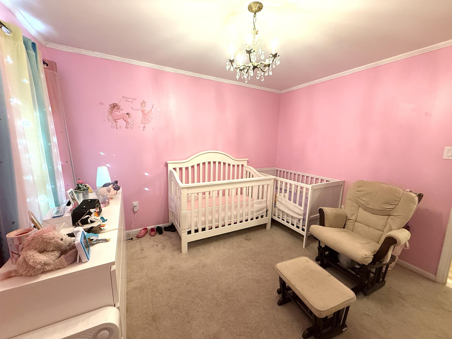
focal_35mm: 14
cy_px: 170
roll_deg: -1.2
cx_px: 226
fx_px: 183
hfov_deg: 102.1
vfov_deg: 85.7
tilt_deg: -9.0
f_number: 2.2
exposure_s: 1/60
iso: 320
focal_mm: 2.22
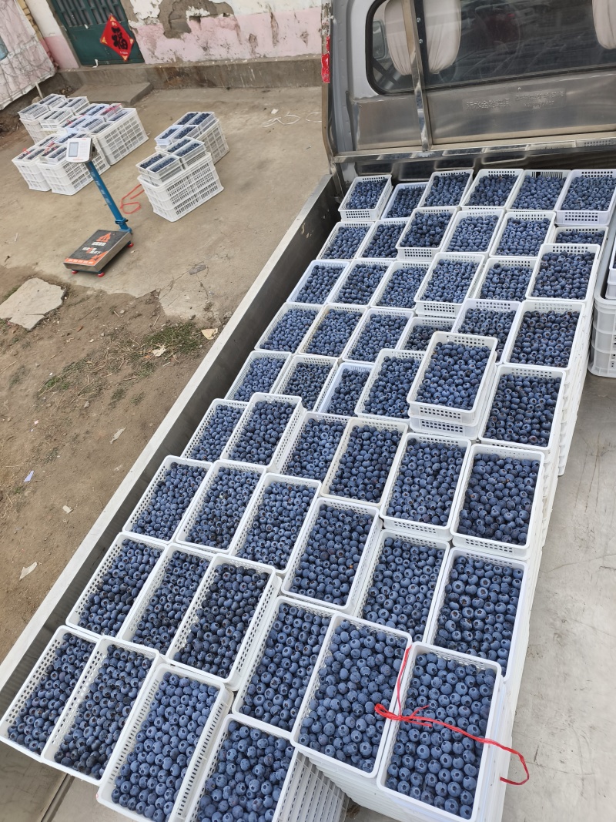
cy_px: 411
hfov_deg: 58.9
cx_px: 308
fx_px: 546
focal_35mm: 23
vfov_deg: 73.9
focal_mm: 5.84
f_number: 1.6
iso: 80
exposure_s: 1/217
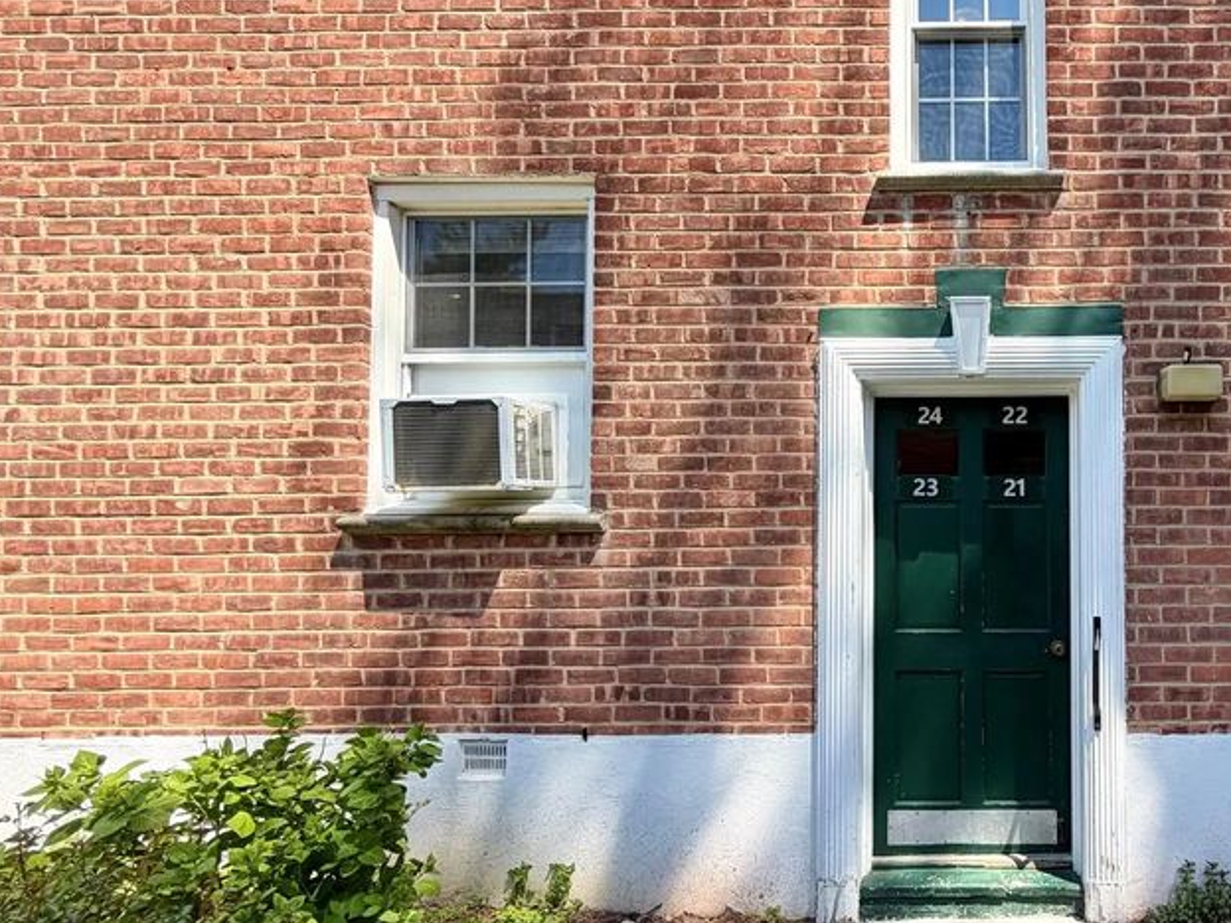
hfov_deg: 67.7
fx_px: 818
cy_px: 524
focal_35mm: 23
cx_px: 966
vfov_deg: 58.6
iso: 50
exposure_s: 1/502
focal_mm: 2.22
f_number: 2.2
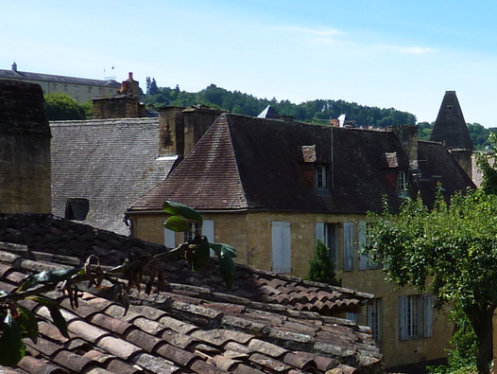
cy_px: 290
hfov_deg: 22.2
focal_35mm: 76
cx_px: 692
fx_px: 1092
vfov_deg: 19.2
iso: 80
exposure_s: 1/500
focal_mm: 4.1
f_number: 4.5
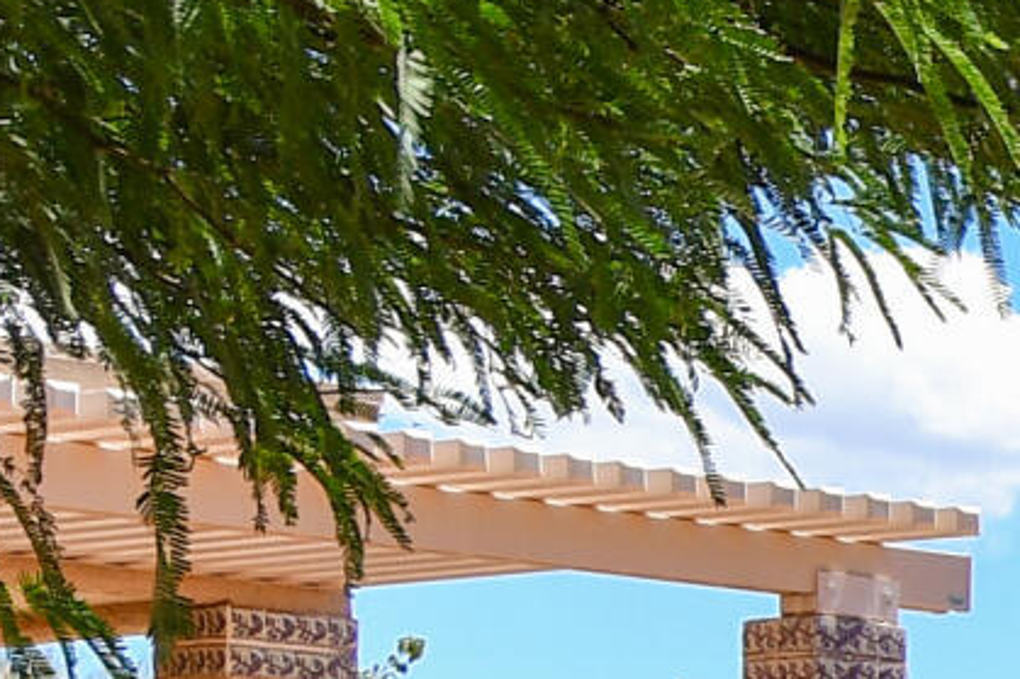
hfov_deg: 9.5
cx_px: 2997
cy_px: 1231
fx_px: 4871
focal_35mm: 172
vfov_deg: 7.7
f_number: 9
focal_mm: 16
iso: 100
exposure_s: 1/320
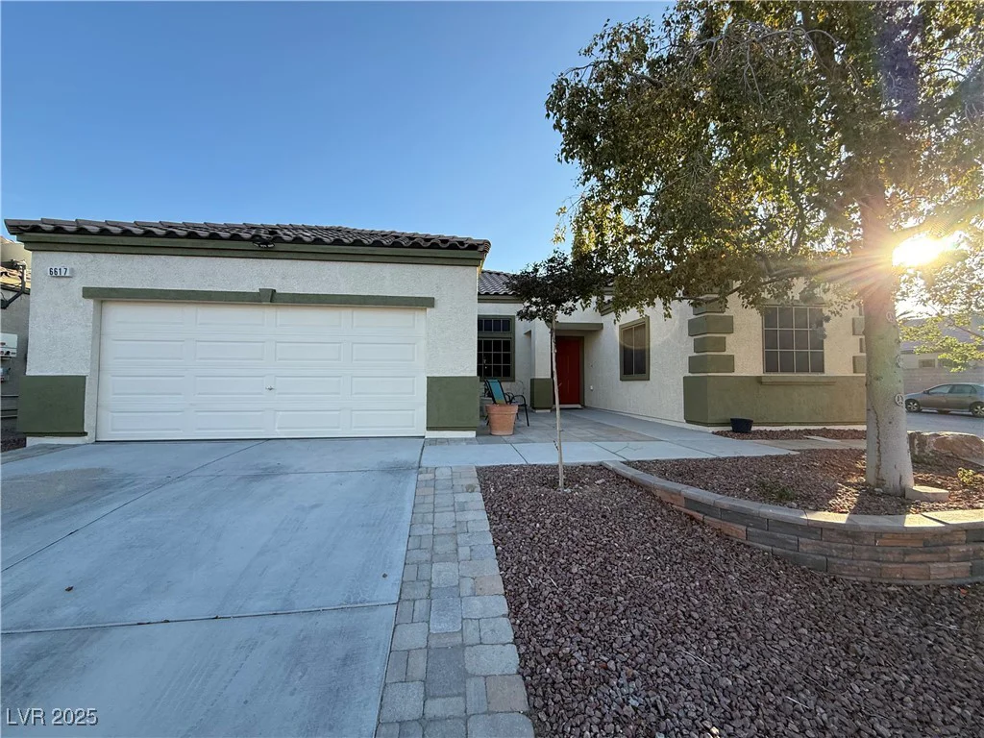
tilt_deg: +3.3
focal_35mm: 14
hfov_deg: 102.1
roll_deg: +0.1
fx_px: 398
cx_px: 492
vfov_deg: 85.7
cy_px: 369
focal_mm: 2.22
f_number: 2.2
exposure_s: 1/393
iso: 64
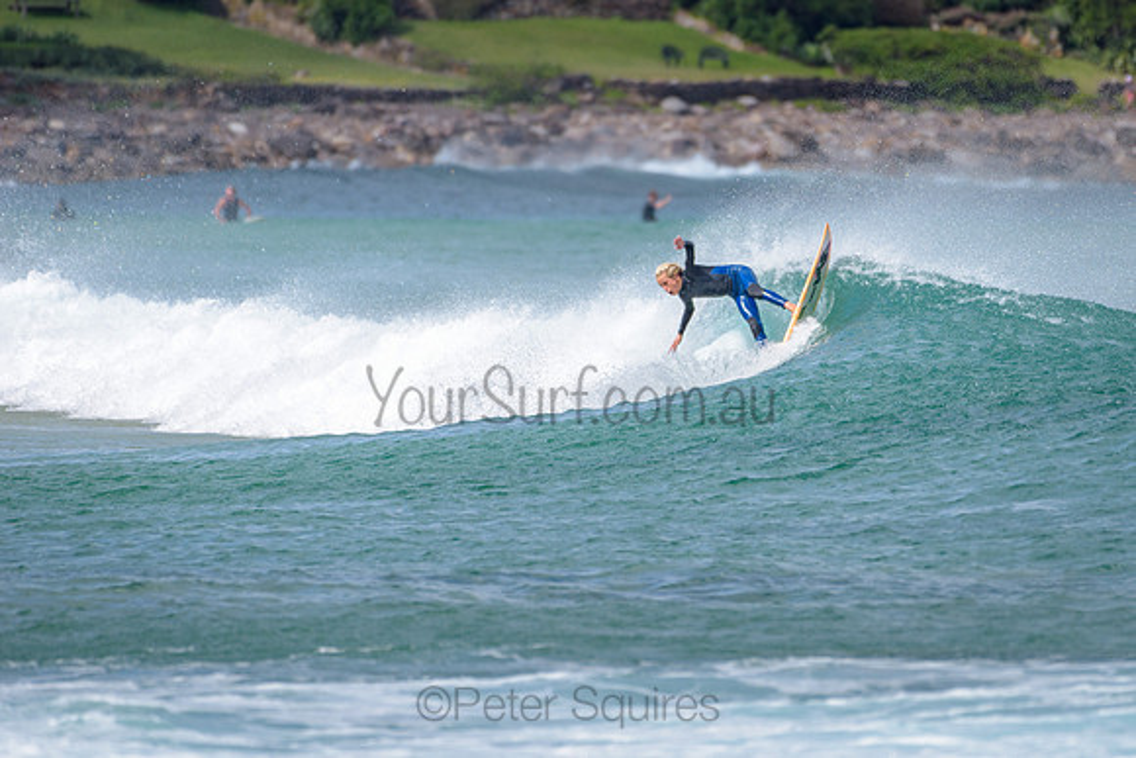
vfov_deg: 2.2
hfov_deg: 3.4
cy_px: 336
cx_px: 696
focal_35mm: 613
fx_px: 19336
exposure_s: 1/2000
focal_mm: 500
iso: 140
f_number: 5.6
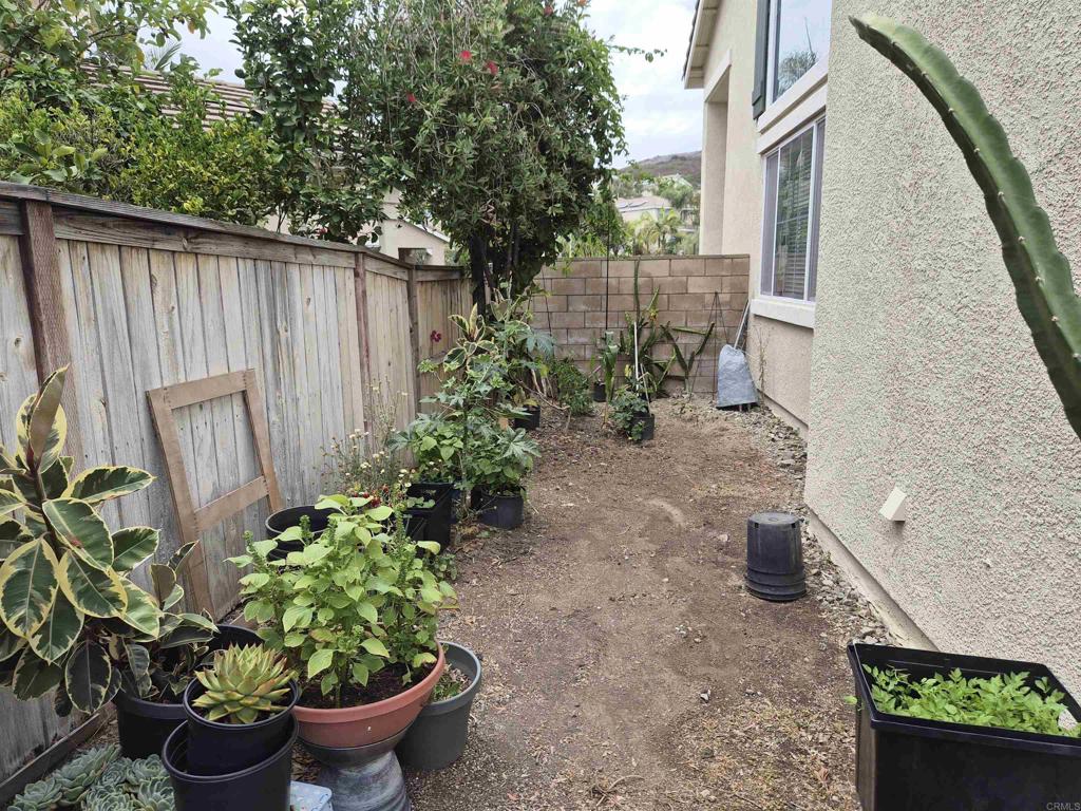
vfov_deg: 58.9
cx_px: 540
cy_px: 406
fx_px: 718
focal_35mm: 23
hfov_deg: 73.9
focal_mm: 5.4
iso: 25
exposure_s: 1/744
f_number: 1.8
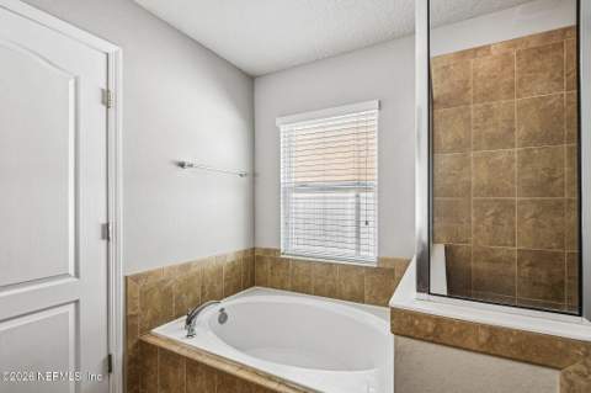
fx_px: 246
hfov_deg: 100.4
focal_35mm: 15
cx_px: 296
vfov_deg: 77.2
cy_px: 196
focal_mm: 10
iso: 400
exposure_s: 1/50
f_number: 8
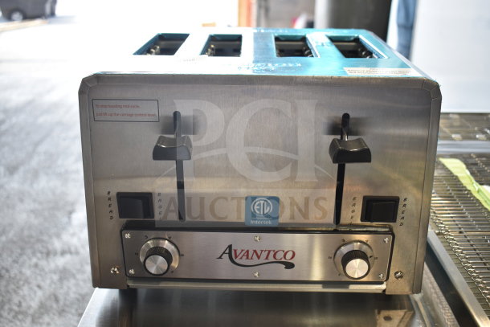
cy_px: 164
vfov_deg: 36.9
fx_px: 490
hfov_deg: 53.1
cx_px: 245
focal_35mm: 36
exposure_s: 1/60
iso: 200
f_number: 4
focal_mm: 24
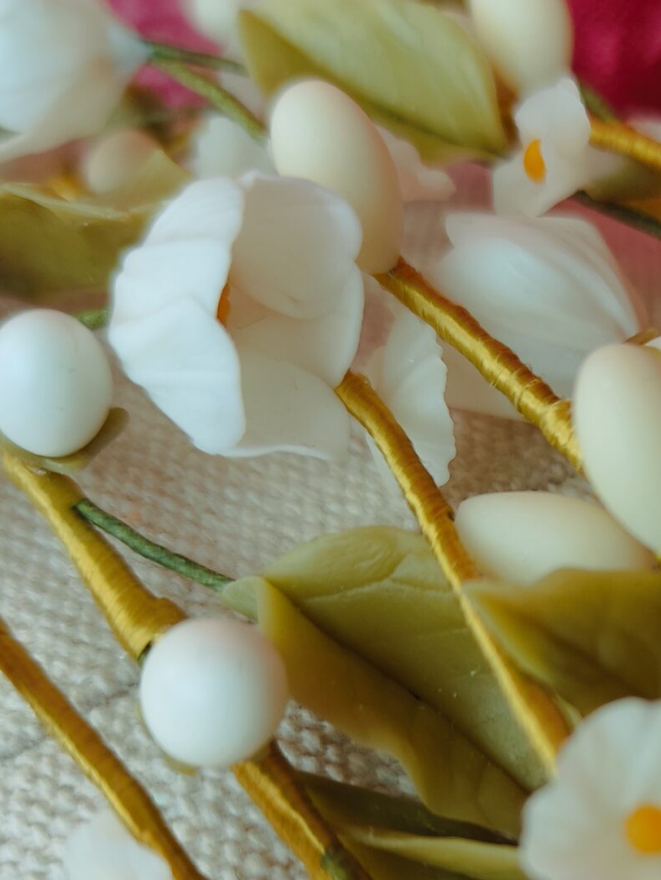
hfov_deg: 22.5
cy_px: 712
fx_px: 1552
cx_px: 751
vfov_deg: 30.8
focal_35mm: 61
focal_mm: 5.43
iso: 127
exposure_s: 1/100
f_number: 1.89
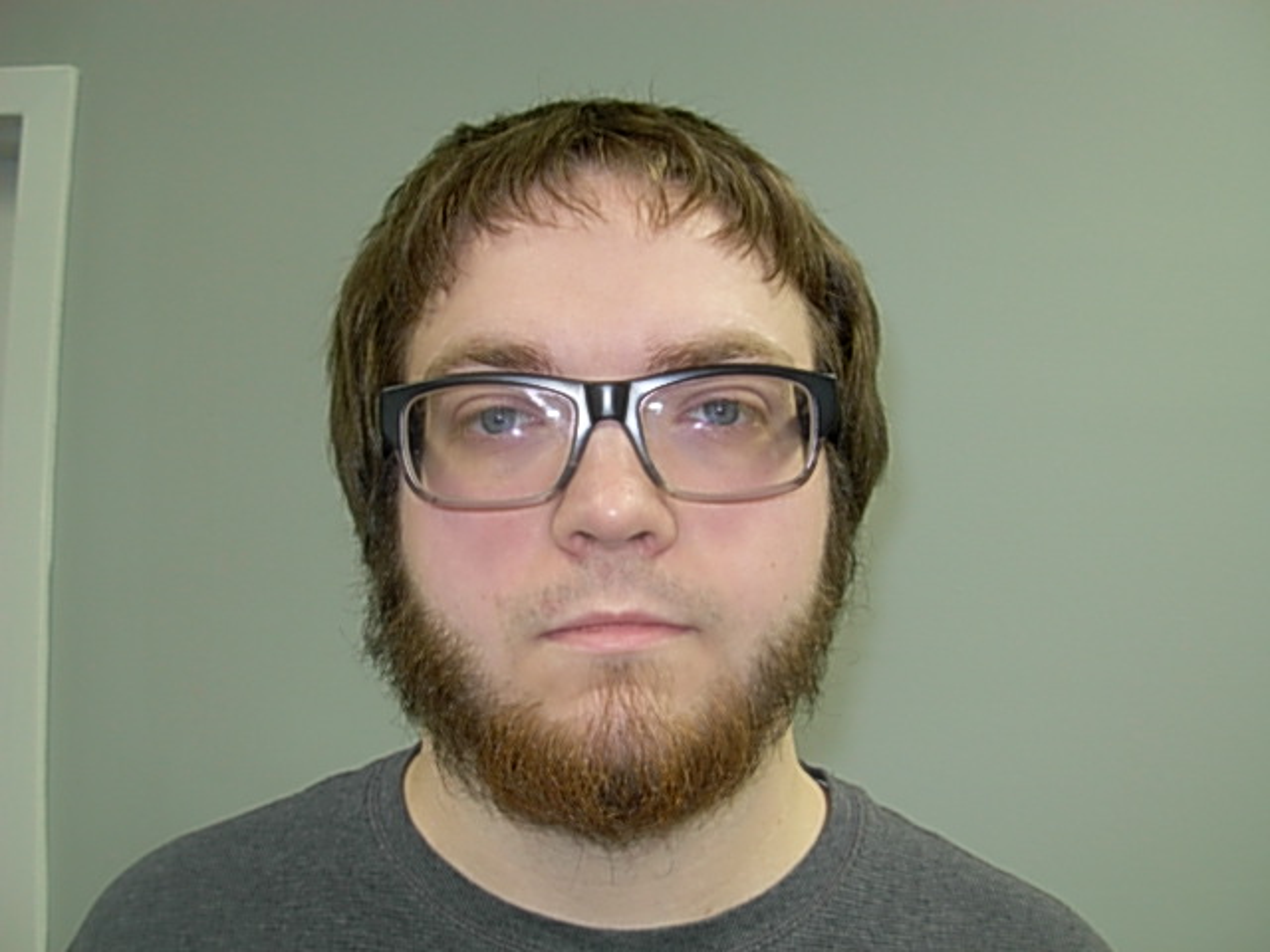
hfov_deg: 49.0
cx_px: 635
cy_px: 476
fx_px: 1394
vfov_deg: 37.7
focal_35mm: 38
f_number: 2.9
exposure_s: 1/22.6
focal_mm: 6.3
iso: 79
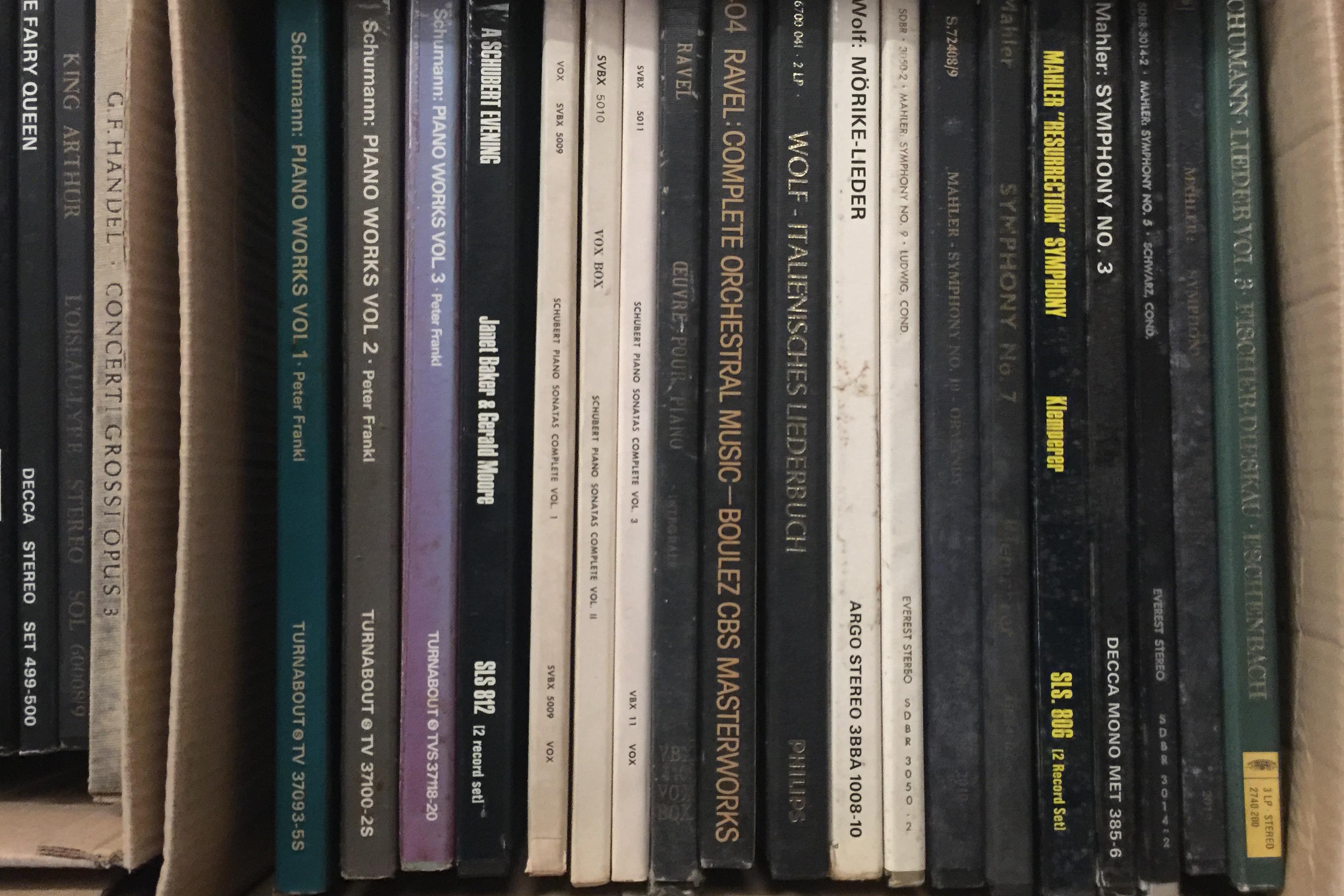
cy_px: 433
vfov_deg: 42.3
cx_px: 661
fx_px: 1157
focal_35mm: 31
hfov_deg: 60.3
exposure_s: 1/8
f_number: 2.2
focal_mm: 4.15
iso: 160
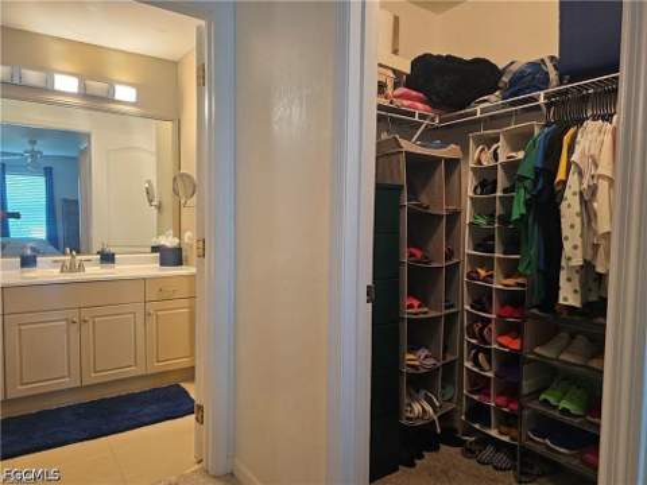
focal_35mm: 23
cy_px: 242
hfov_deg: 73.9
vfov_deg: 58.9
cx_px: 324
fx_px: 430
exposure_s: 1/120
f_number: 1.7
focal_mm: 6.3
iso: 800
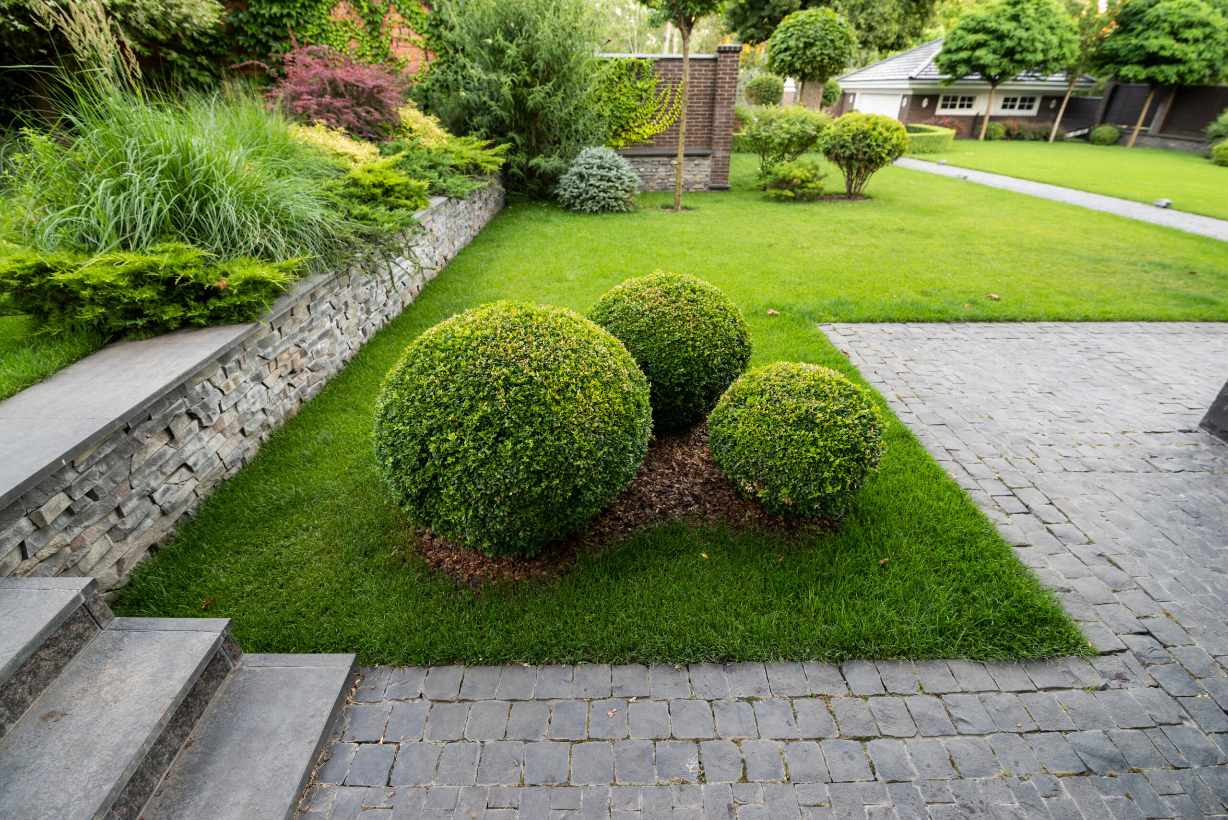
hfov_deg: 100.4
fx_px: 512
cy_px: 410
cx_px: 614
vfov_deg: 77.4
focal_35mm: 15
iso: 400
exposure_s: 1/30
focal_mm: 15
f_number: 4
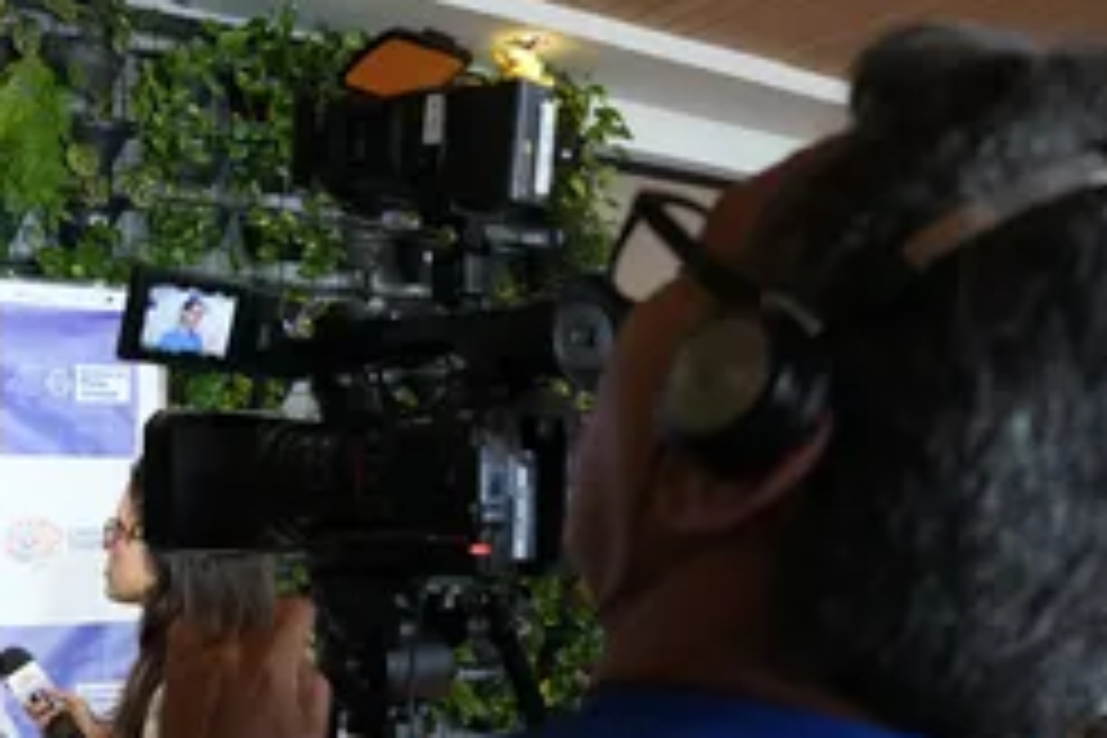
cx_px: 248
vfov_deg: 31.9
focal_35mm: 41
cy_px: 572
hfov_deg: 45.4
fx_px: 1261
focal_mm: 24
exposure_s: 1/160
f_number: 5
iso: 4000
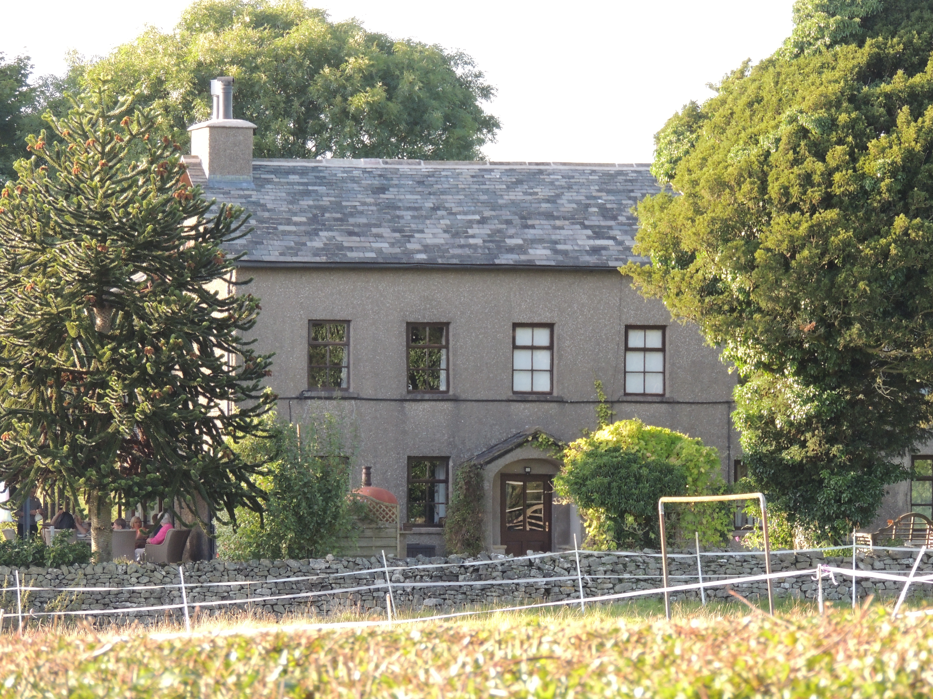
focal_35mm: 250
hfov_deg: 7.9
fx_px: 6738
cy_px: 350
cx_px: 466
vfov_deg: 5.9
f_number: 4.7
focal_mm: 44.5
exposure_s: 1/200
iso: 360
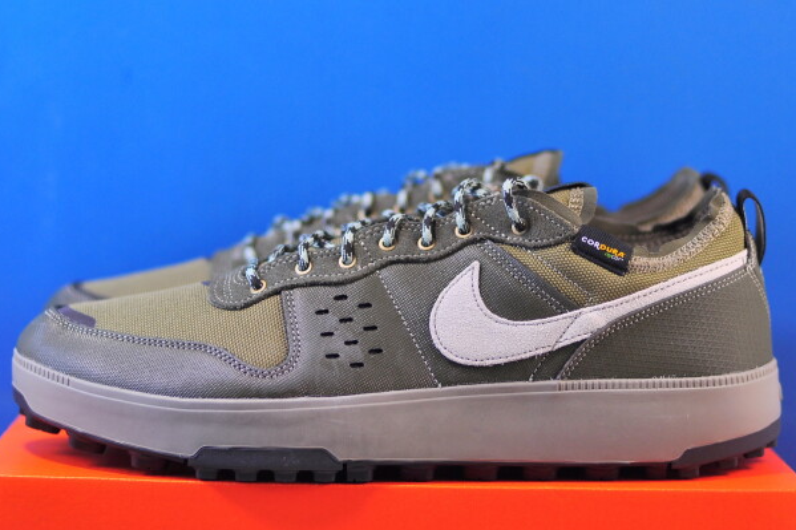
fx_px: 2210
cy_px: 204
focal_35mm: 100
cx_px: 395
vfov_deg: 13.7
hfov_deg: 20.4
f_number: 2
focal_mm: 50
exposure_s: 1/320
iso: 250
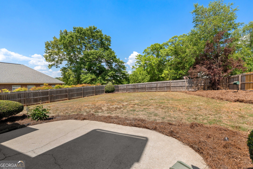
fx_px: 112
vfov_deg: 73.7
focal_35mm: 16
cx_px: 126
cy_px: 84
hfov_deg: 96.7
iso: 640
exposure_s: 1/1250
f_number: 9
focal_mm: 16
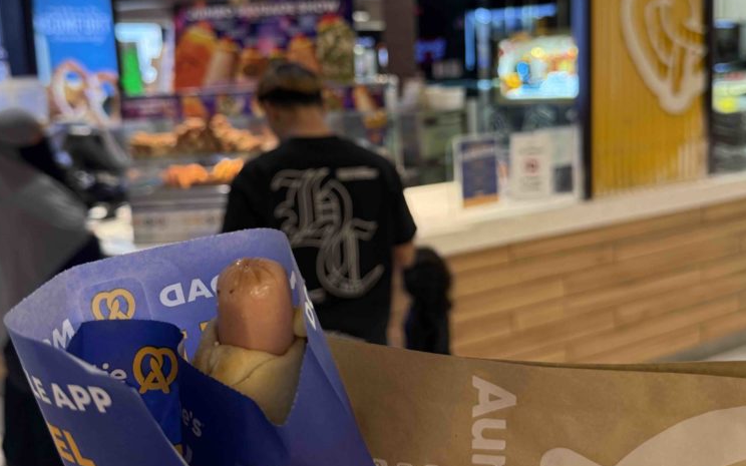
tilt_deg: -7.1
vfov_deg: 36.0
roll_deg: +3.0
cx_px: 371
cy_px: 160
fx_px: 712
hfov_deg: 55.3
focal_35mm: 35
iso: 200
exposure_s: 1/100
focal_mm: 6.76
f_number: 1.78
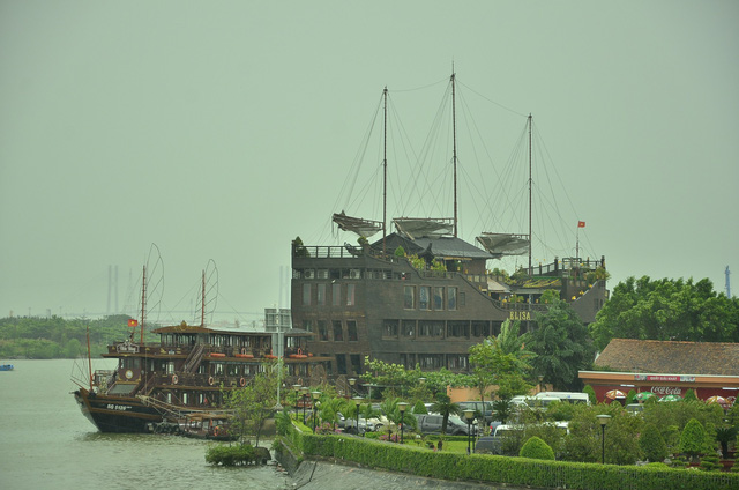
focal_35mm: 128
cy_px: 245
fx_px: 2612
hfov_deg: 16.1
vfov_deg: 10.7
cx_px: 370
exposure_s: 1/200
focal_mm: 85
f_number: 5.6
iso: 400
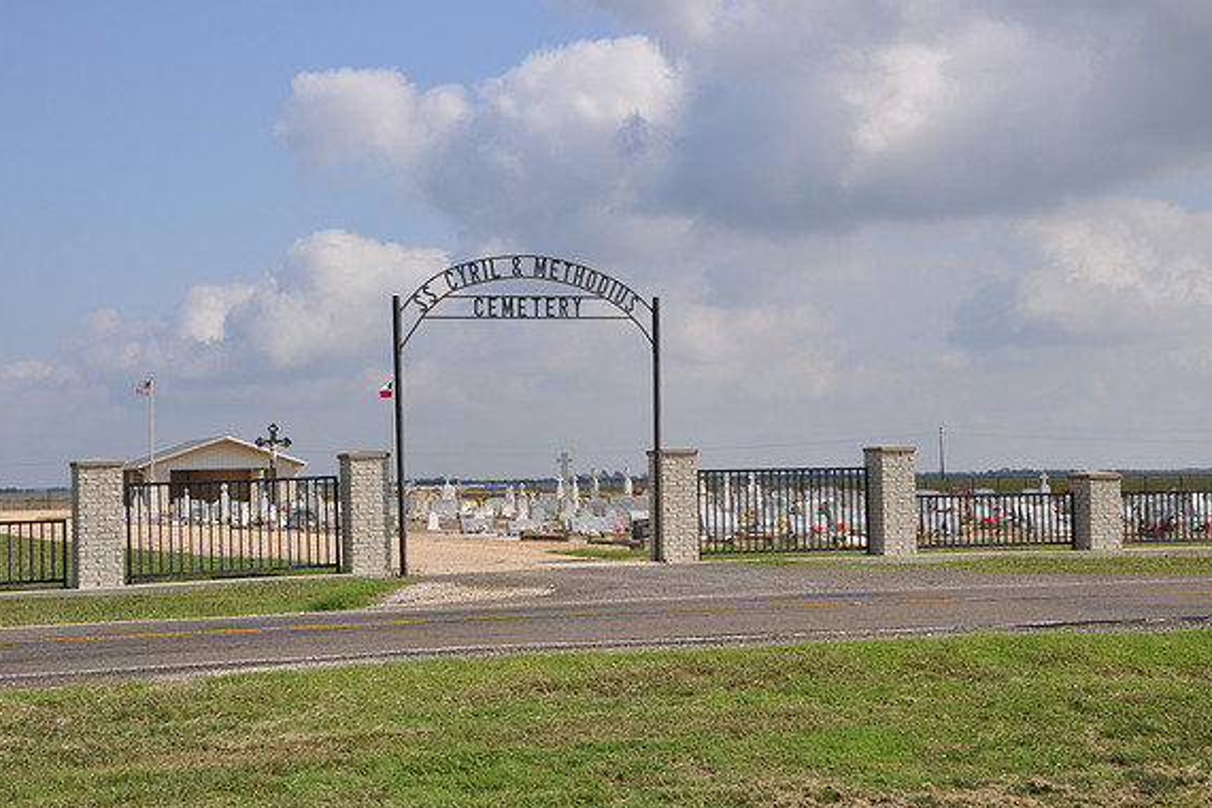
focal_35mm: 64
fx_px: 2154
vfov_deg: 21.2
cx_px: 604
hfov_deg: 31.4
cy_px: 405
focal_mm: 42
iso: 200
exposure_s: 1/320
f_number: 9
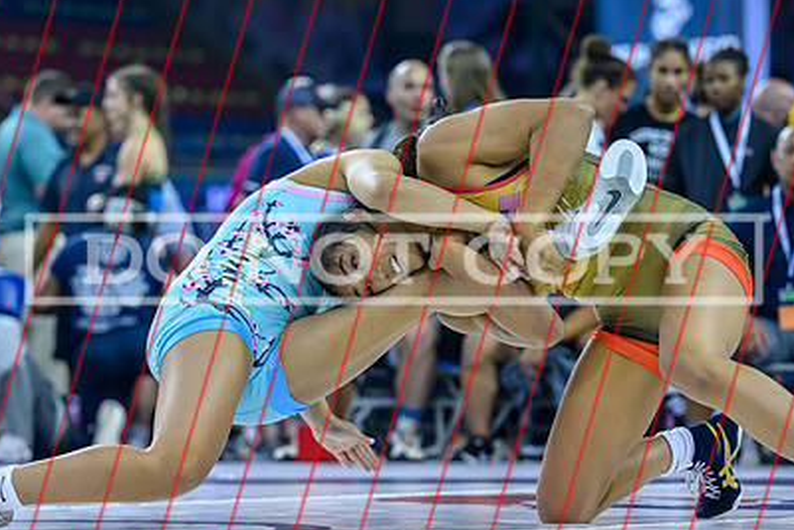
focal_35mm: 189
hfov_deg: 10.9
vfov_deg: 7.3
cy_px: 320
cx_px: 275
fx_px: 4170
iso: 2500
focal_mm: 100
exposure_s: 1/800
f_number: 2.8
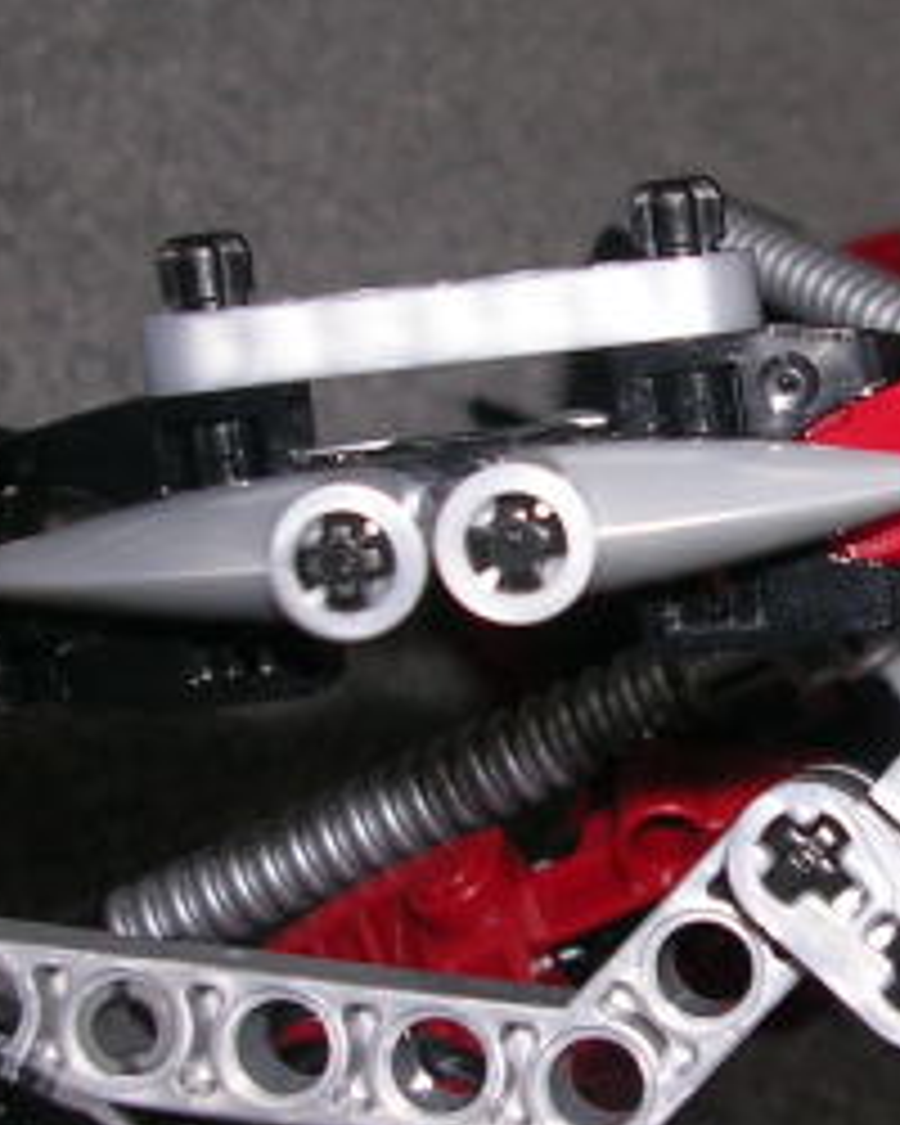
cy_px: 594
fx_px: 3163
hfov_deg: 15.7
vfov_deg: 20.2
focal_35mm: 95
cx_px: 1008
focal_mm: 5.8
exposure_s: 1/60.1
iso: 50
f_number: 2.8
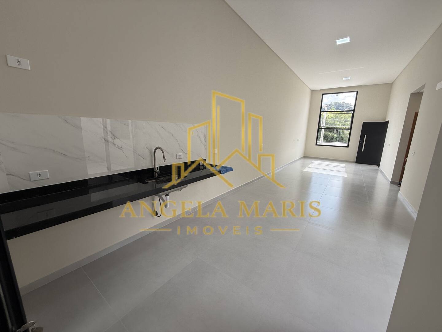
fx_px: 179
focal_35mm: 14
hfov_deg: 102.1
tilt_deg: -11.2
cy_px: 166
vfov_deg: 85.7
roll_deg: -0.8
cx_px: 221
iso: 50
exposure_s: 1/144
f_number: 2.2
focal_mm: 2.22
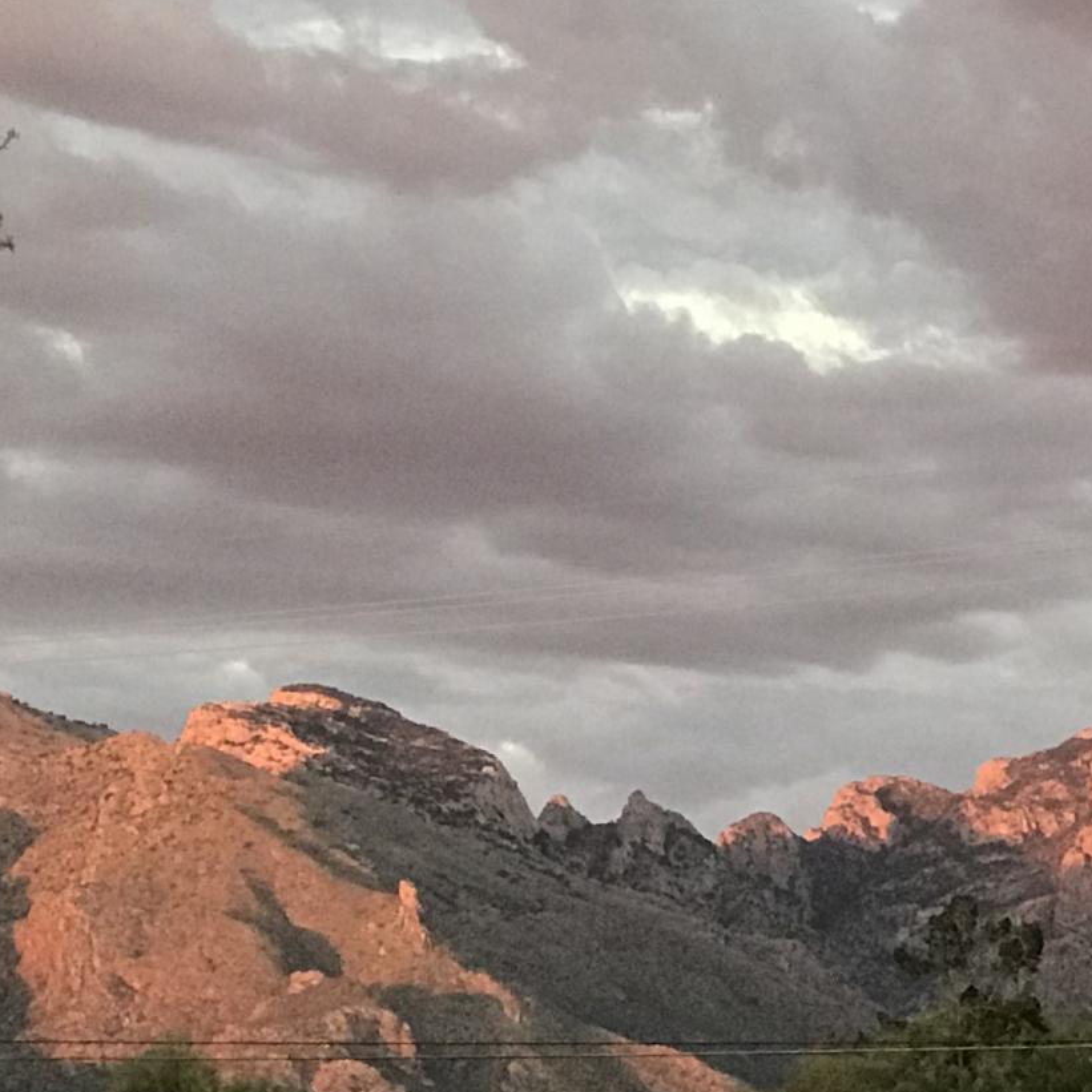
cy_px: 831
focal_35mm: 184
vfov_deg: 9.5
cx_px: 920
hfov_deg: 9.5
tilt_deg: +5.2
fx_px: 6567
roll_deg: -1.4
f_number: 2.8
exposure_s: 1/60
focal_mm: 6.6
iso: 100
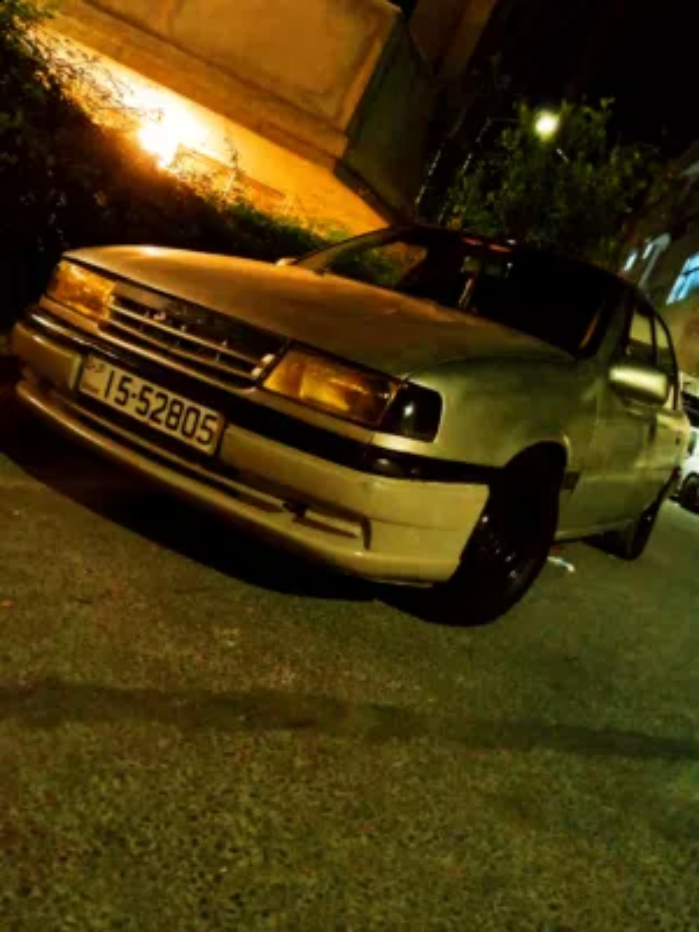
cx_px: 350
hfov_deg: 49.7
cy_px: 466
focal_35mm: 28
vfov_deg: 63.4
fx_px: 754
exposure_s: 1/11.1
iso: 2501
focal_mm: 3.43
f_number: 2.2
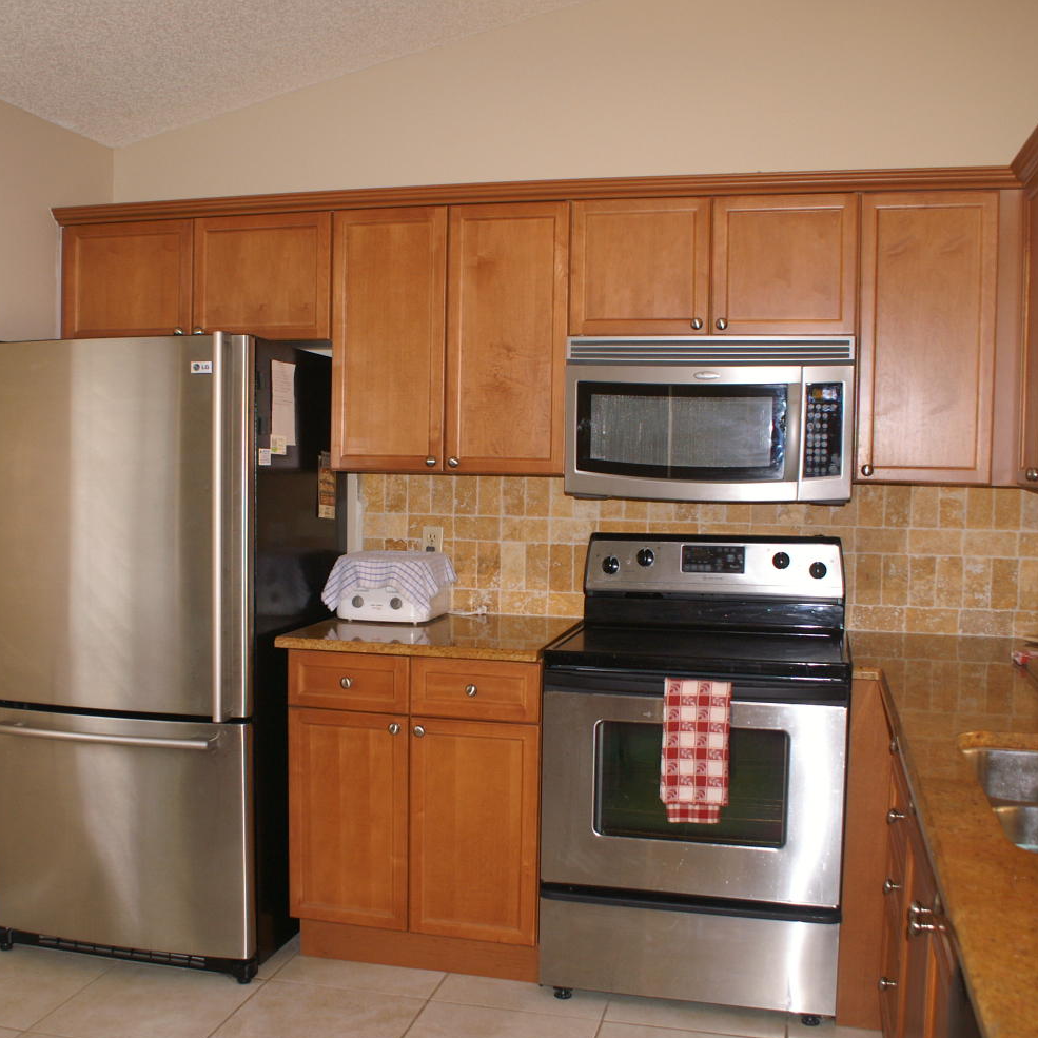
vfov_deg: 47.2
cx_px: 461
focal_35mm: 35
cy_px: 517
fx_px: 1187
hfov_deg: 47.1
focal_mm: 18
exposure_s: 1/60
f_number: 3.5
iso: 400
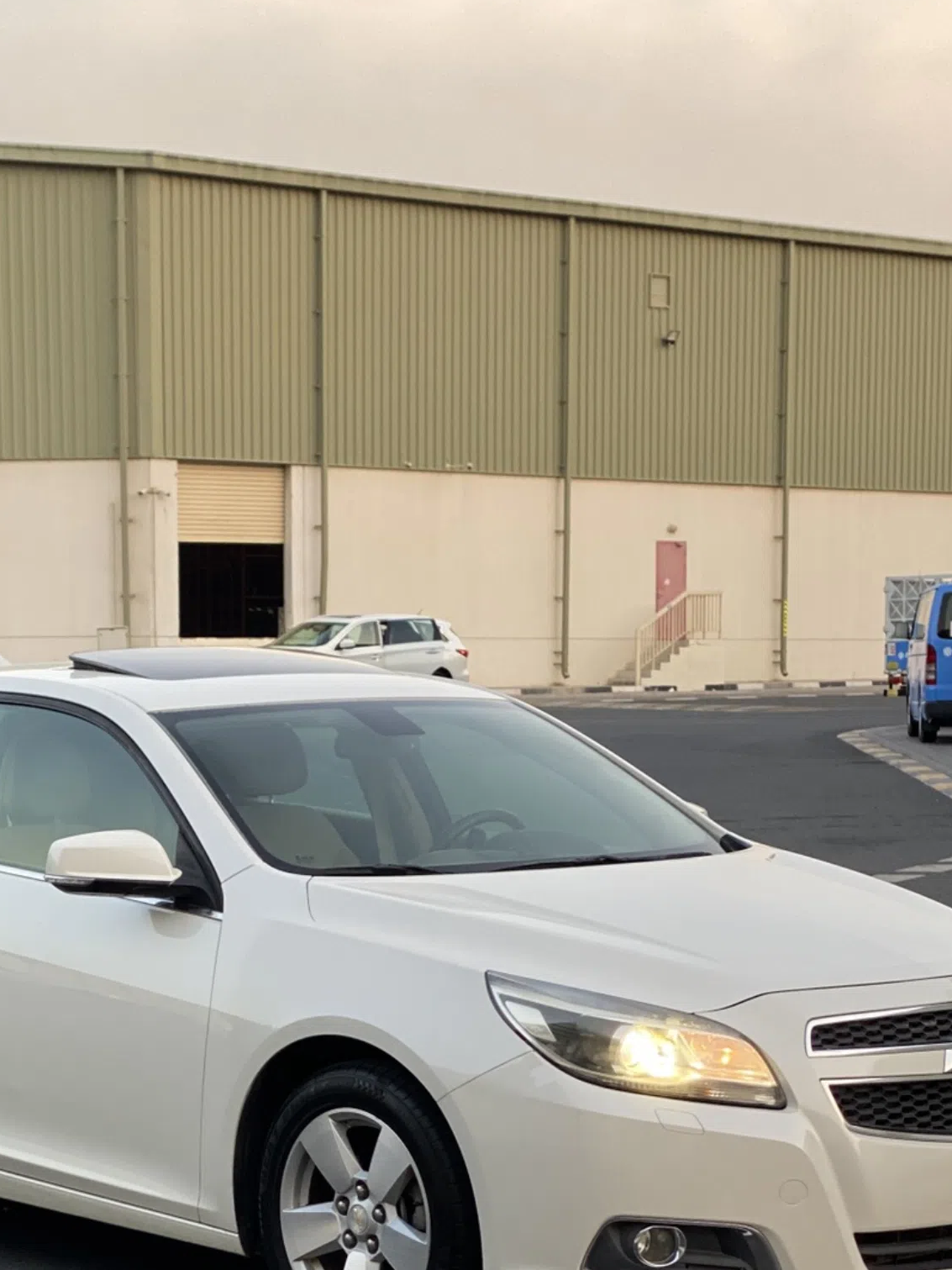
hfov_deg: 15.7
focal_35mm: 94
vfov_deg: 20.6
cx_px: 304
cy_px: 1046
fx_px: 3447
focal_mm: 6
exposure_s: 1/122
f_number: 2
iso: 64
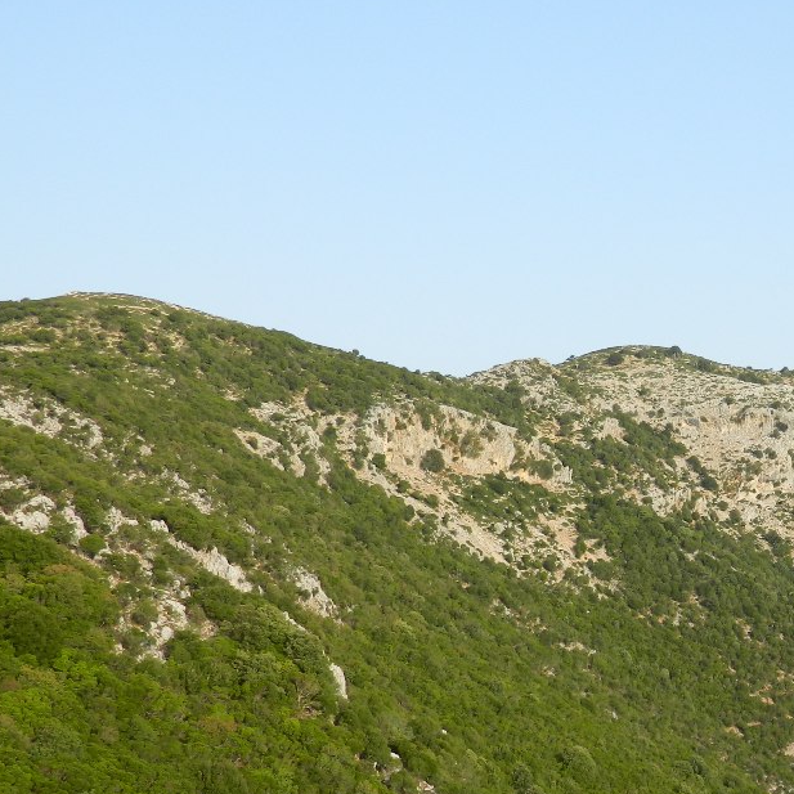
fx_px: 1505
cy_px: 513
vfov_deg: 29.4
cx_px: 815
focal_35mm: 58
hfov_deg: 27.6
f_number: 3.2
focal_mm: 5.6
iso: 80
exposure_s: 1/400
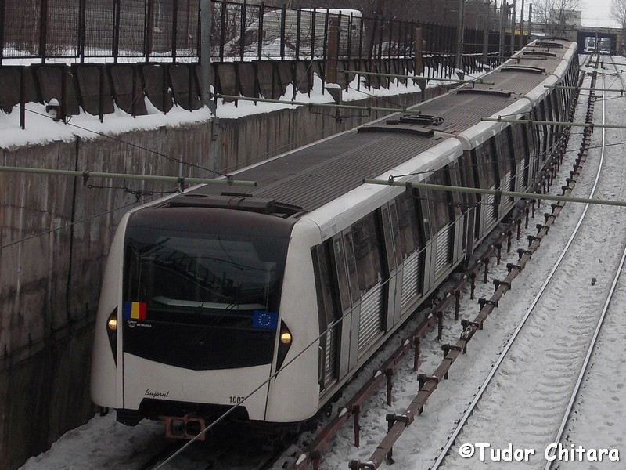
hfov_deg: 27.4
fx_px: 1284
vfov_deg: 20.7
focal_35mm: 71
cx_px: 313
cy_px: 235
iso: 80
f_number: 4.3
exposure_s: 1/400
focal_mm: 10
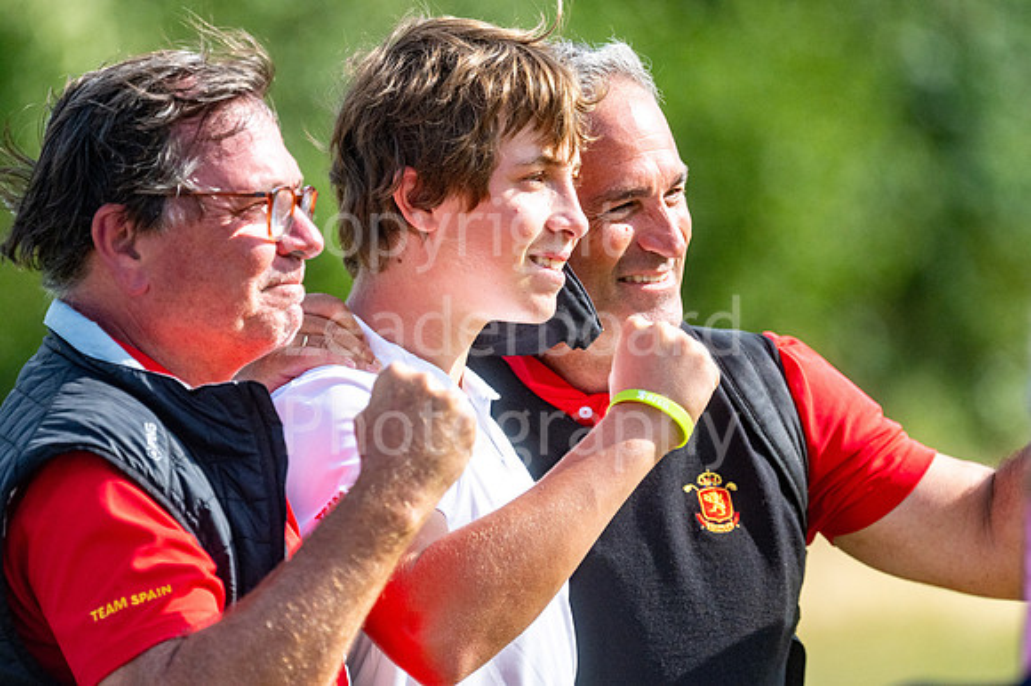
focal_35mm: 450
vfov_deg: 3.1
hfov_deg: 4.6
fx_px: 12880
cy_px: 343
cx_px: 516
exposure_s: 1/6400
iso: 500
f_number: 4
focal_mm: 300
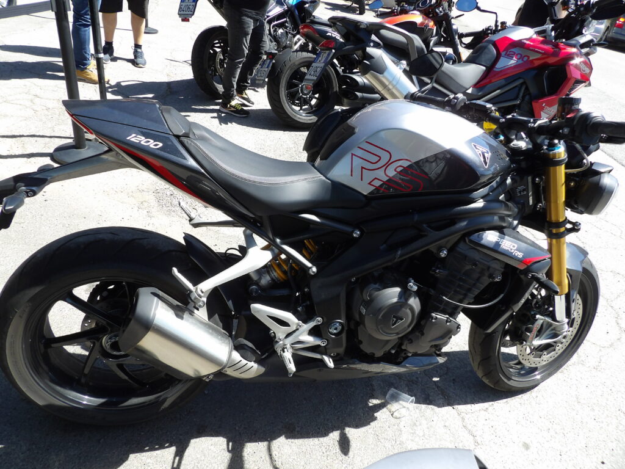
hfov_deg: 71.6
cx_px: 312
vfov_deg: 56.8
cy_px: 234
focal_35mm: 24
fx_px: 433
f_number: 3.2
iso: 100
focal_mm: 4.3
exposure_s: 1/496
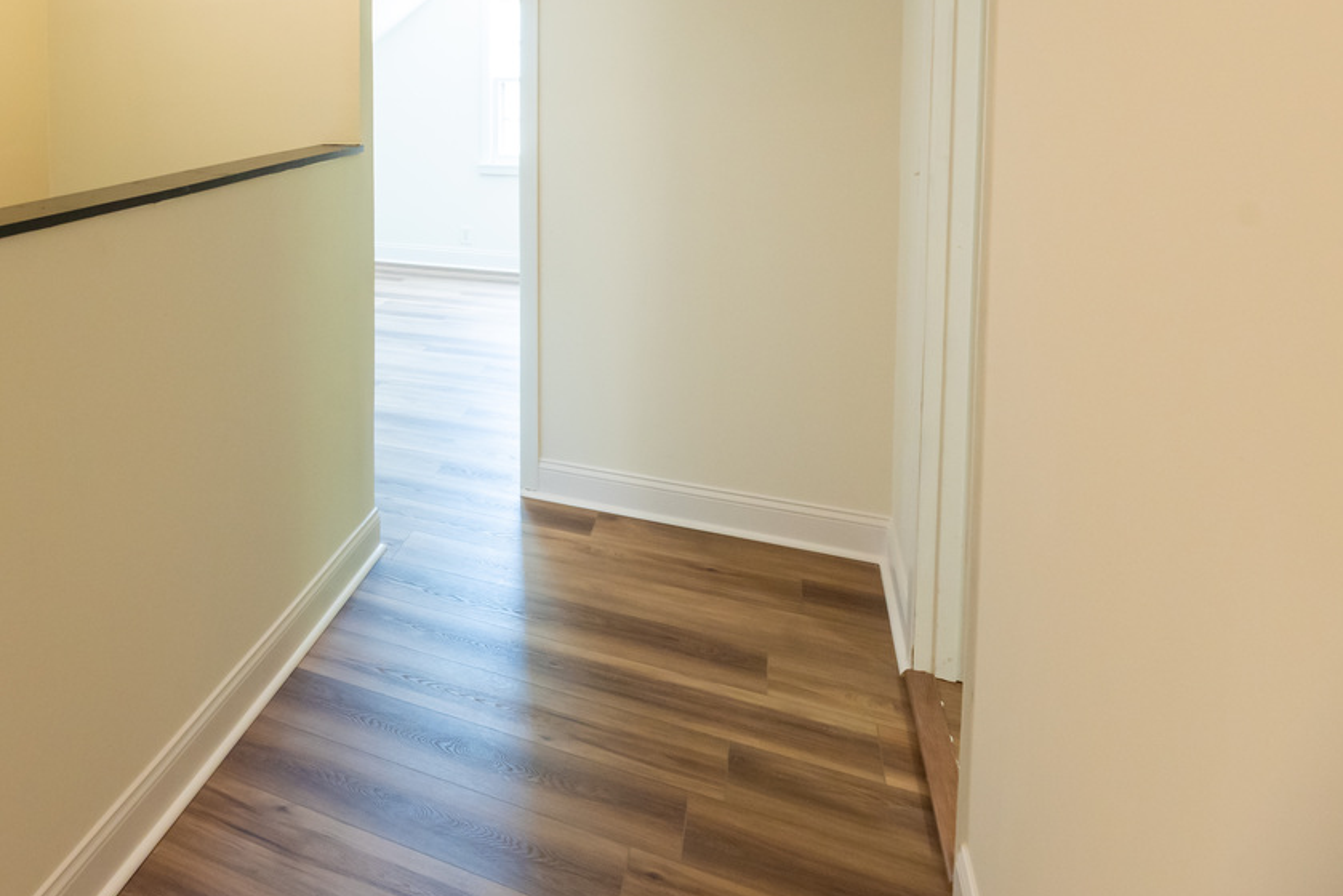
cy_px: 139
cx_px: 66
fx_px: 1008
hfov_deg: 55.5
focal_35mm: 27
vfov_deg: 44.8
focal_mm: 14
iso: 800
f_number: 7.1
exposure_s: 1/20
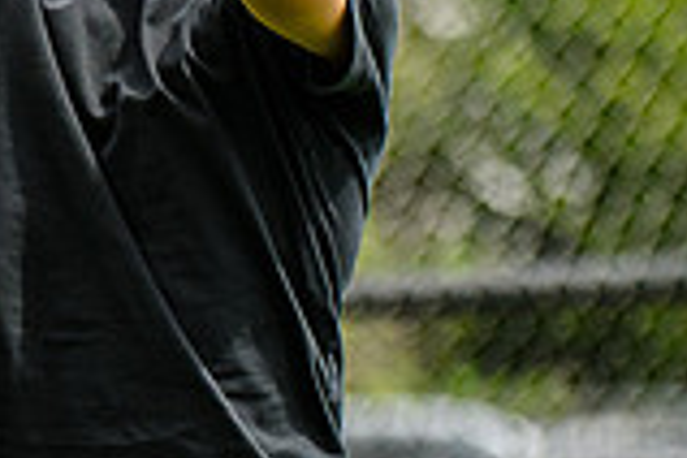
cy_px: -370
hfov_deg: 1.7
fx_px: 22688
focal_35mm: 1189
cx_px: 298
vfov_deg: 1.2
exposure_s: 1/2000
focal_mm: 140
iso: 200
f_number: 3.2
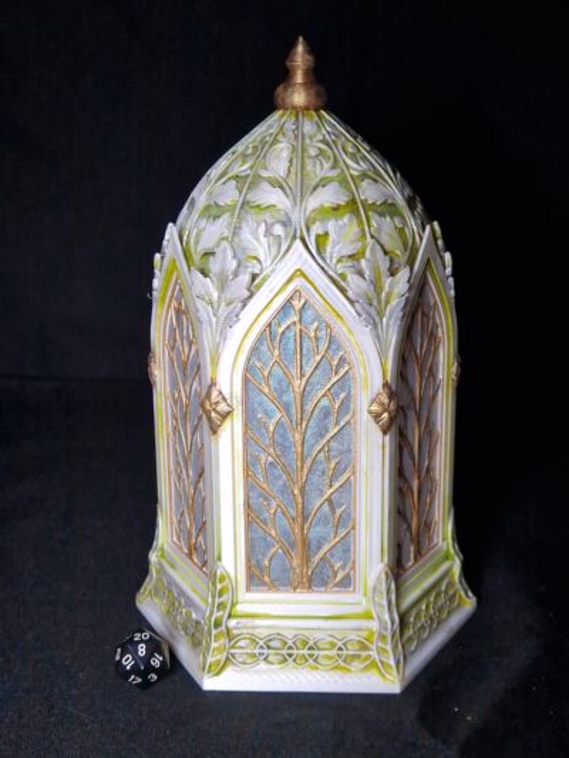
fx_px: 504
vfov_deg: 73.9
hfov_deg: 58.9
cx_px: 284
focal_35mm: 23
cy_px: 379
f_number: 1.8
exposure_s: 1/50
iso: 160
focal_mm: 5.4
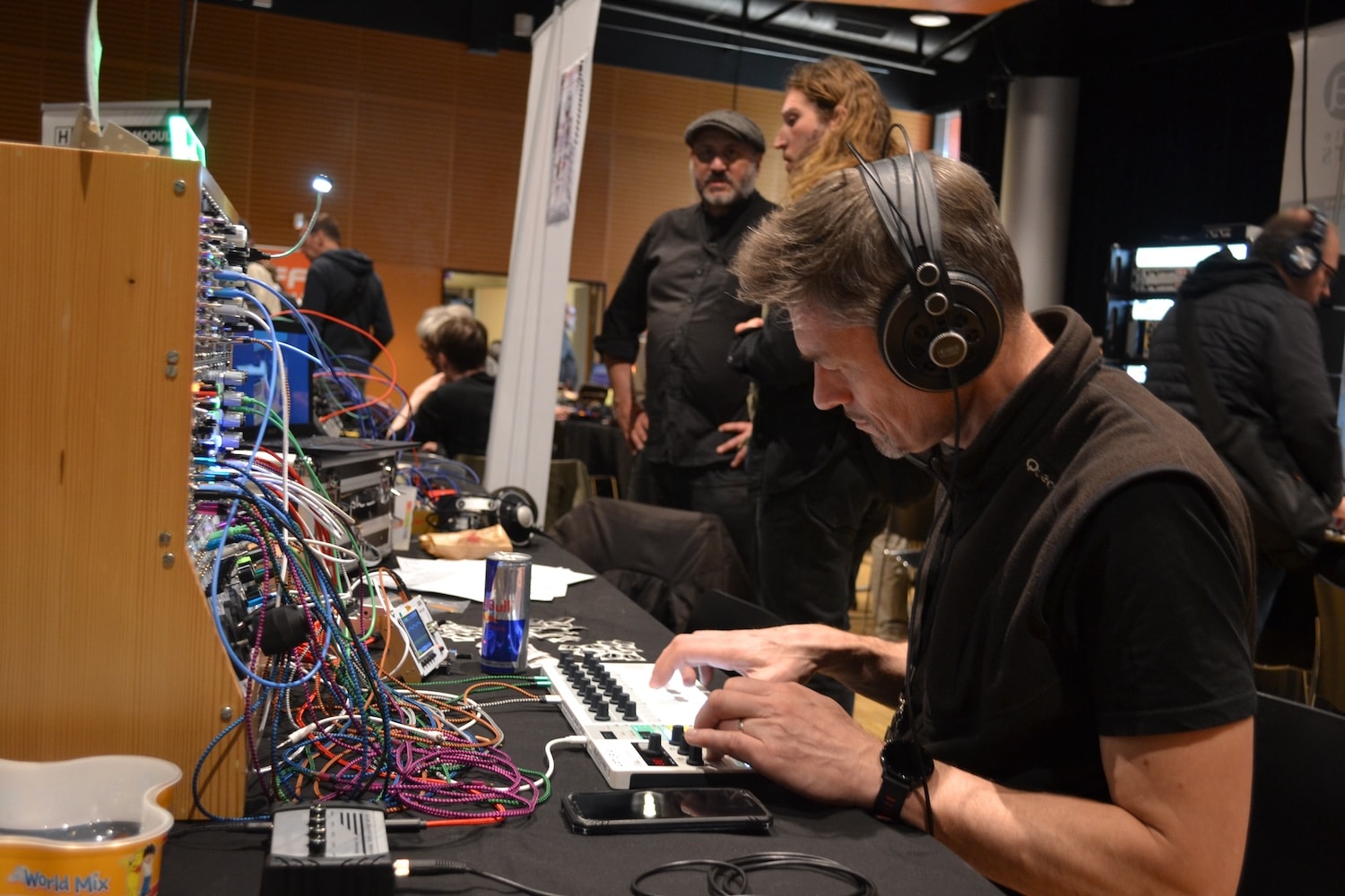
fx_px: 1345
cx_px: 672
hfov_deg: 53.1
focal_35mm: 36
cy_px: 448
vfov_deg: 36.9
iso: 640
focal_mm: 24
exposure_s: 1/15
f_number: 4
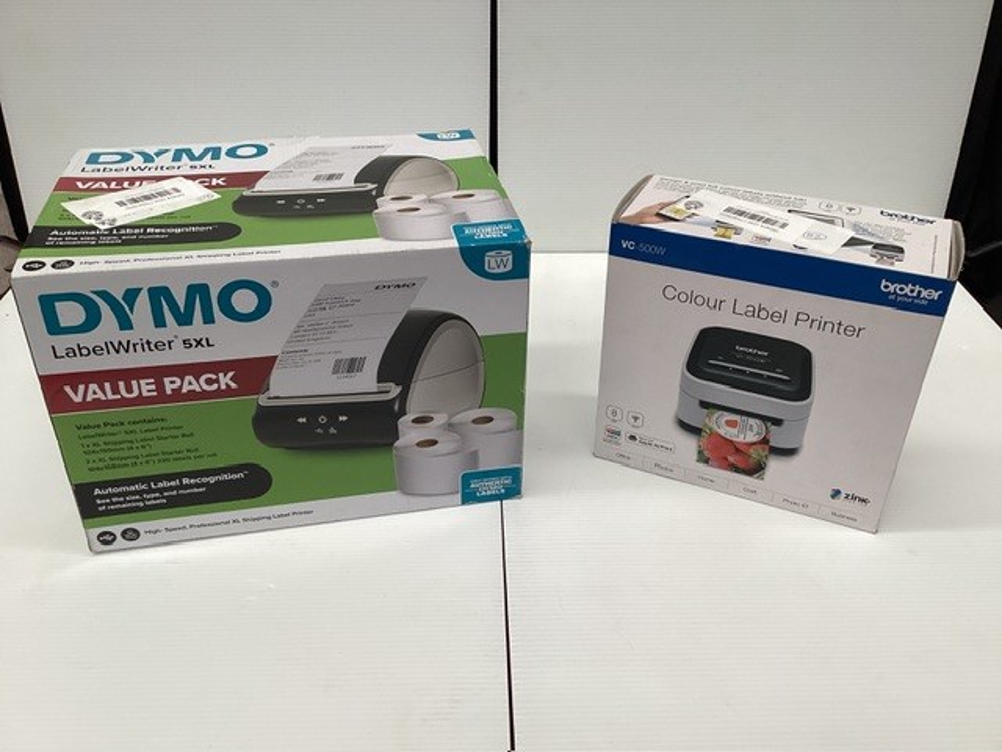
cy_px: 376
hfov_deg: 58.4
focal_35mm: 31
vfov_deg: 45.4
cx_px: 501
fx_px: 897
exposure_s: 1/50
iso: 64
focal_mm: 3.3
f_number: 2.4
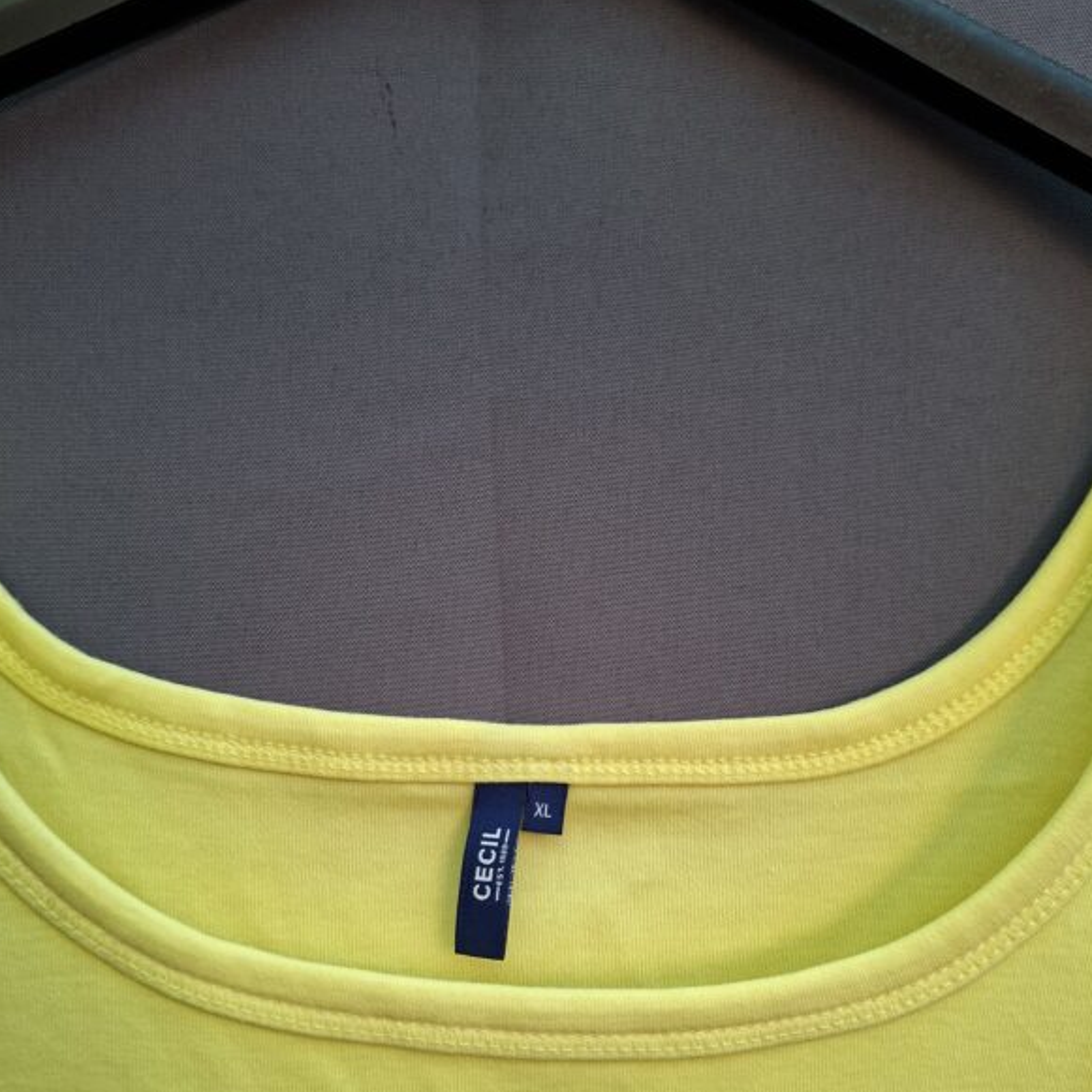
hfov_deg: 57.3
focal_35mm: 28
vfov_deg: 56.1
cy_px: 729
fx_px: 999
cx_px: 534
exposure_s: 1/100
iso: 64
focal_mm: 5.54
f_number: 1.8
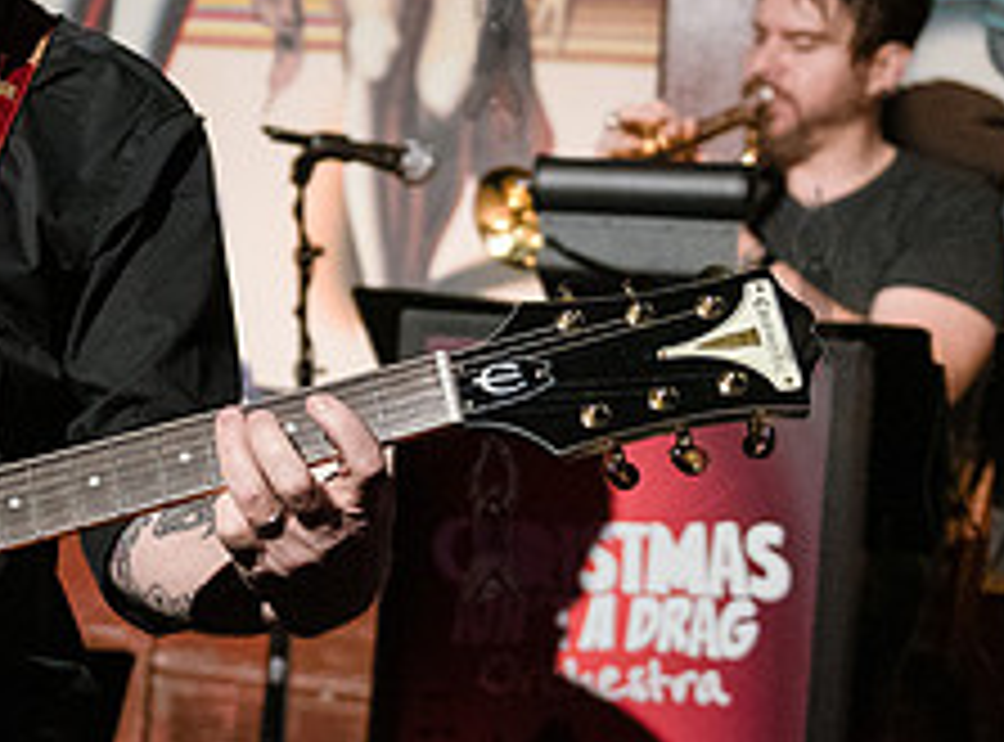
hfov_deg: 18.1
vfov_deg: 14.8
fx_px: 2858
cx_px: -425
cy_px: 282
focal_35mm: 99
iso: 4000
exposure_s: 1/200
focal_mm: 32
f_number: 2.8
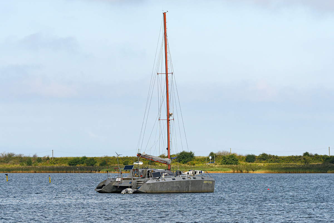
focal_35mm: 255
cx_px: 167
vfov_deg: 5.4
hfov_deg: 8.1
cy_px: 112
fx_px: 2366
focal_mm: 170
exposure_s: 1/2000
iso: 400
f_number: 7.1
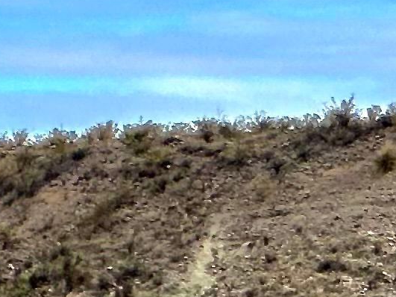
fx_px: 6691
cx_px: -834
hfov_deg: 3.3
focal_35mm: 585
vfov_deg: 2.5
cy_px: 342
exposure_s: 1/803
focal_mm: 9
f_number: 2.8
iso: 32
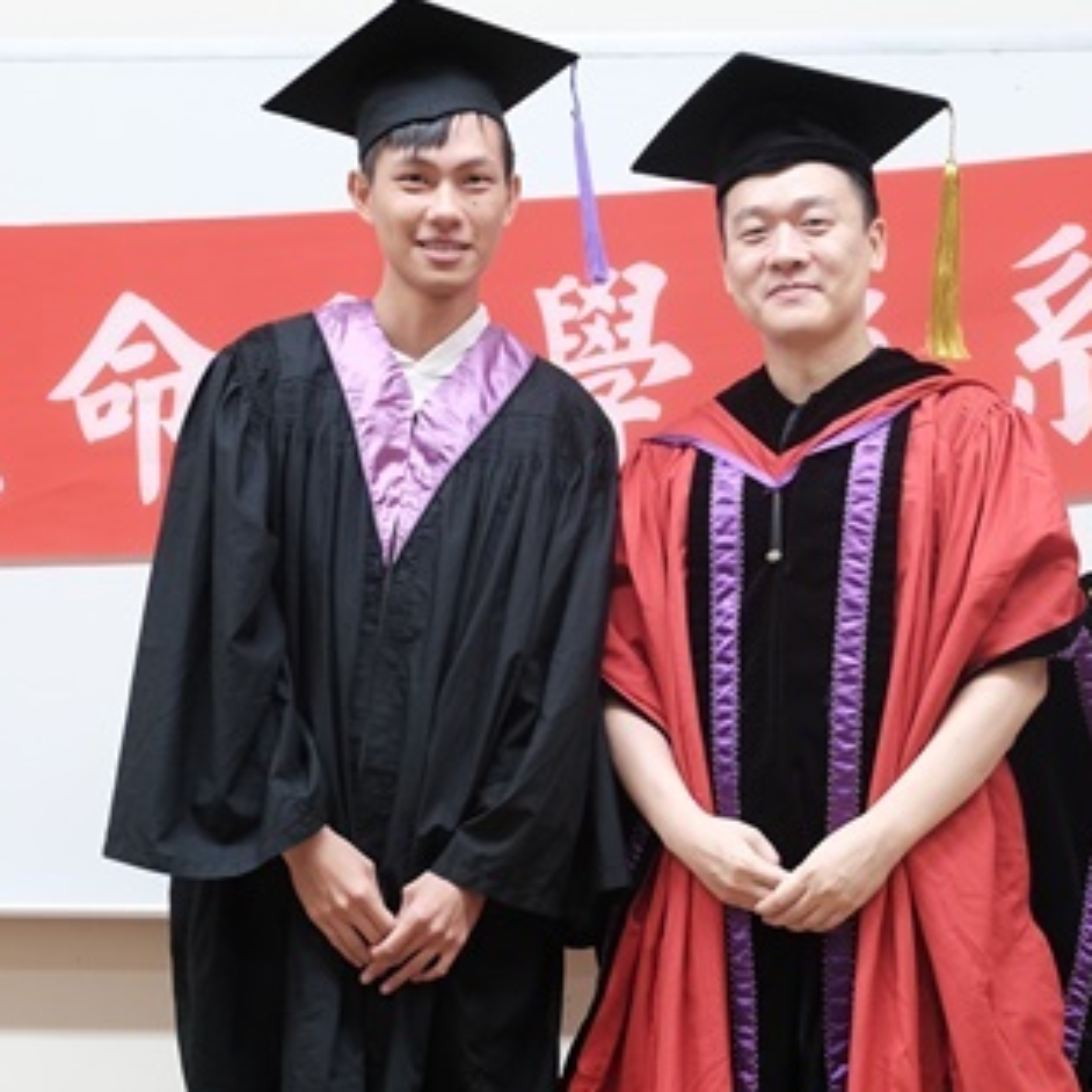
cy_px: 748
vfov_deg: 23.5
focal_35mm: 73
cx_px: 654
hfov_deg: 23.6
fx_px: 2605
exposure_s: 1/120
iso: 1600
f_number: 3.6
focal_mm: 30.2
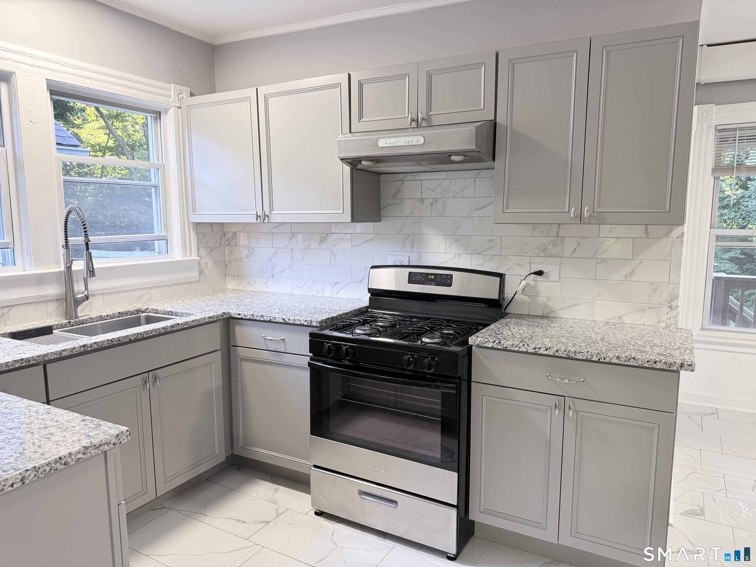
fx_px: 524
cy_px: 284
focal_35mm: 24
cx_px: 378
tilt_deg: -6.8
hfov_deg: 71.6
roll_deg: -0.3
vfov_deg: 56.8
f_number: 1.78
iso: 160
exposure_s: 1/60
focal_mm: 6.76
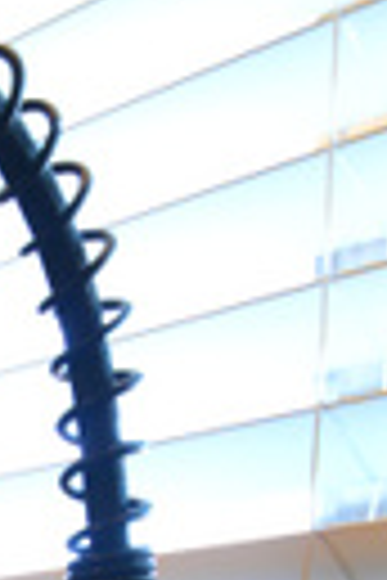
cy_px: 904
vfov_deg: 19.5
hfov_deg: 13.9
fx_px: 1435
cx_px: -284
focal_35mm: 89
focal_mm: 16
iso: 400
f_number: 3.2
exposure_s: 1/60
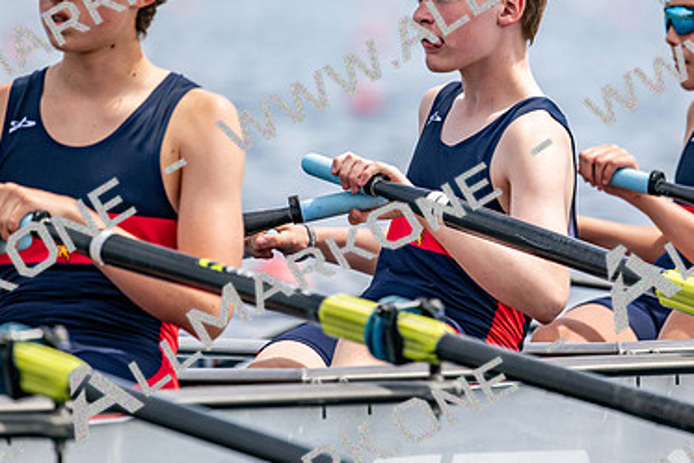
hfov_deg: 3.3
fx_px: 11995
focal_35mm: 622
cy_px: 157
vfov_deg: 2.2
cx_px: 447
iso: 320
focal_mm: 400
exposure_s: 1/2500
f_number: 4.5
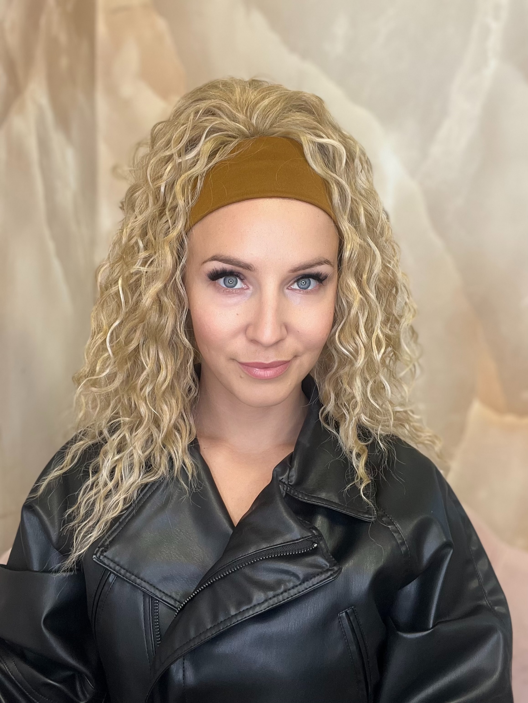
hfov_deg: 46.8
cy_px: 352
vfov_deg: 60.0
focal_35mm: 30
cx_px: 264
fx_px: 610
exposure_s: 1/50
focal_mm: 2.71
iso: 50
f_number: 2.2
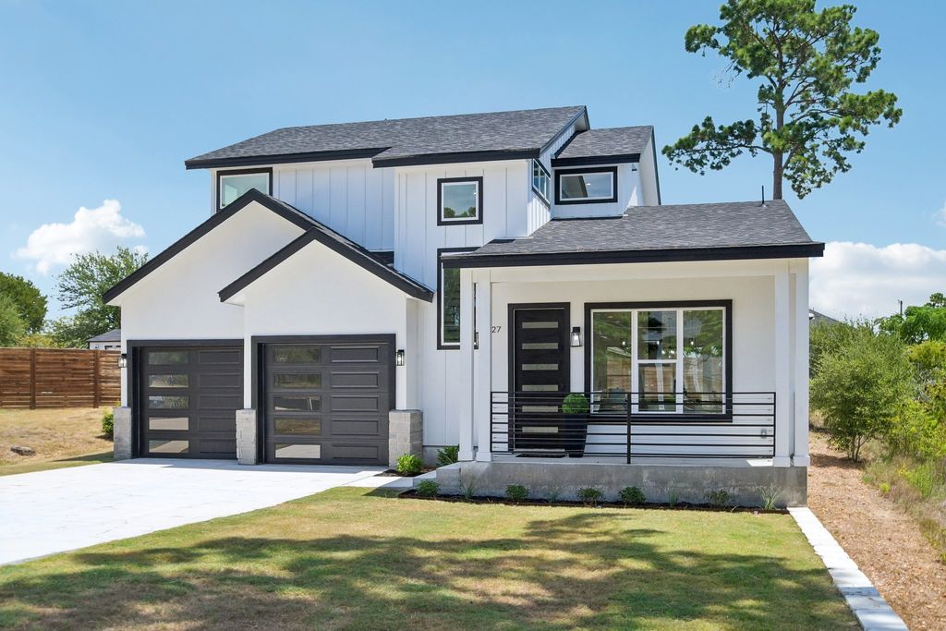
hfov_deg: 53.1
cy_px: 316
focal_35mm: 36
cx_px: 473
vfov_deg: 36.9
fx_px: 946
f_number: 8
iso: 400
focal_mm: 24
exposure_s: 1/640
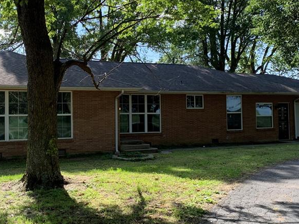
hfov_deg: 40.9
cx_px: 111
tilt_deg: -0.2
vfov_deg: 31.5
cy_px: 109
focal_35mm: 46
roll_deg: +1.1
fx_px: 397
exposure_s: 1/635
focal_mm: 4.25
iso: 25
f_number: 1.8
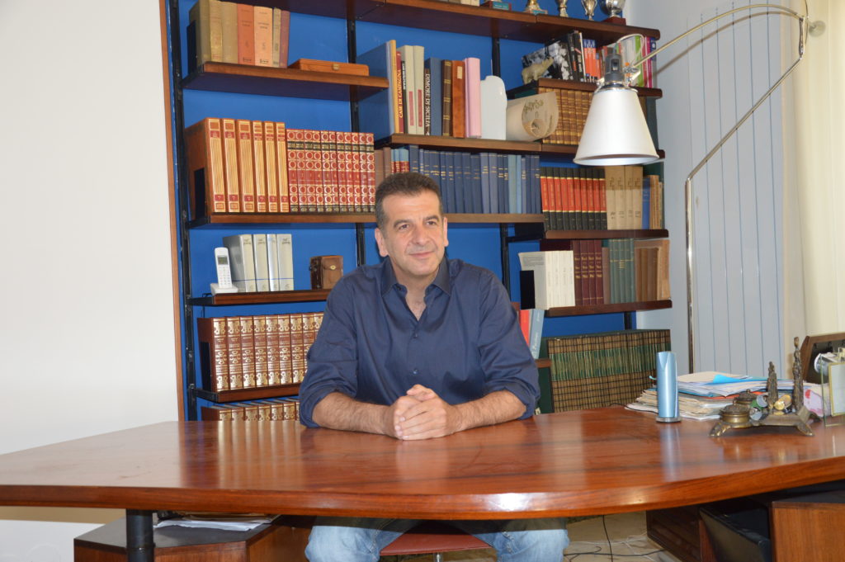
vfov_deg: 35.4
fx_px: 879
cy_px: 281
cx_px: 422
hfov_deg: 51.3
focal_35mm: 38
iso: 720
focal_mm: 25
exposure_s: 1/60
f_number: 4
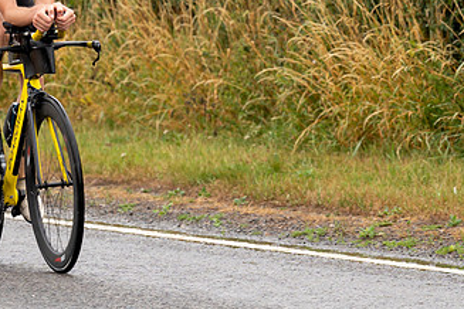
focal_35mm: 430
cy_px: -2
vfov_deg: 3.2
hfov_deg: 4.8
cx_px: 79
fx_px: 5542
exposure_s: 1/400
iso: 250
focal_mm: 137
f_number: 3.5
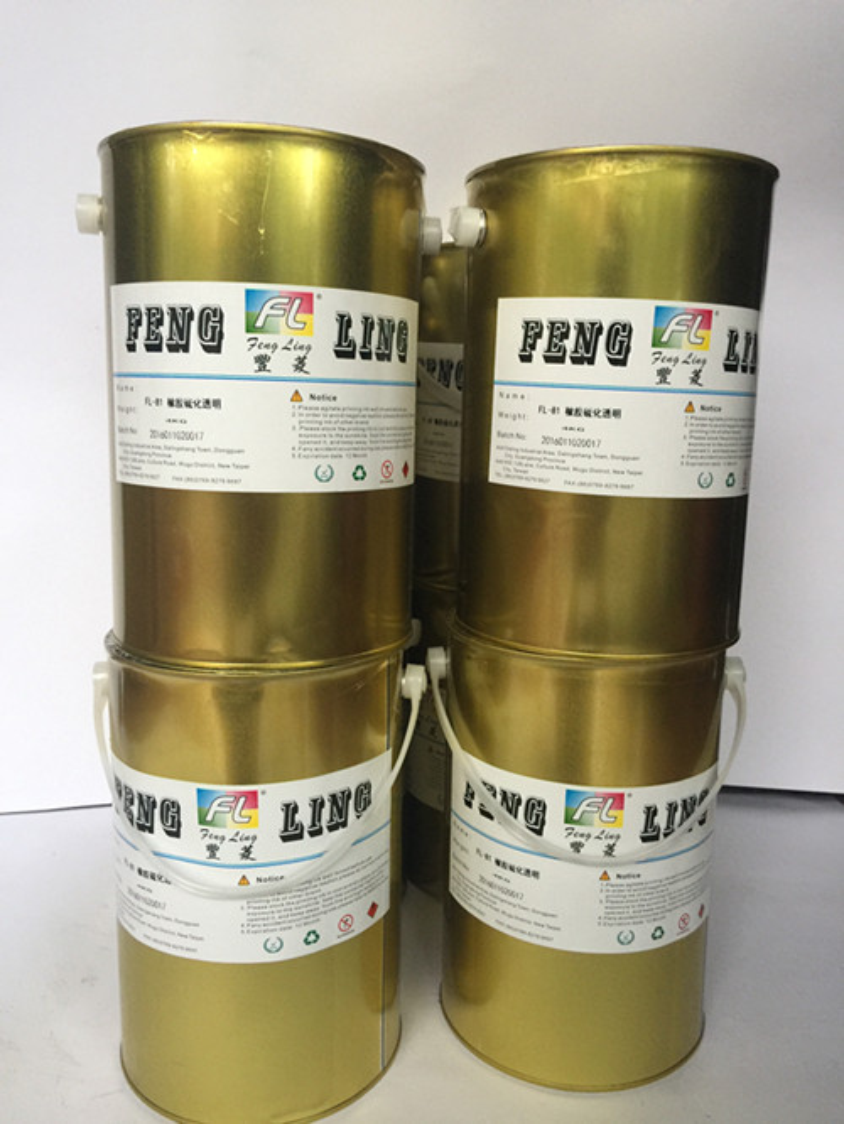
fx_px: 942
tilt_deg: -11.1
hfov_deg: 48.3
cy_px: 562
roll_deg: -0.3
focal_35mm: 29
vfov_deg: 61.6
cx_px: 422
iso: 100
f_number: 2.2
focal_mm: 4.15
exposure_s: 1/10
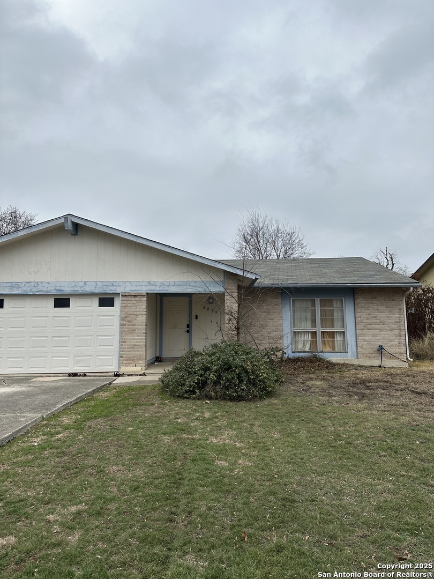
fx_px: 401
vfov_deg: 71.6
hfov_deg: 56.8
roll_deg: +0.1
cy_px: 290
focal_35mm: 24
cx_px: 217
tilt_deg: +7.0
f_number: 1.78
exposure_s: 1/3472
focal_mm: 6.86
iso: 80
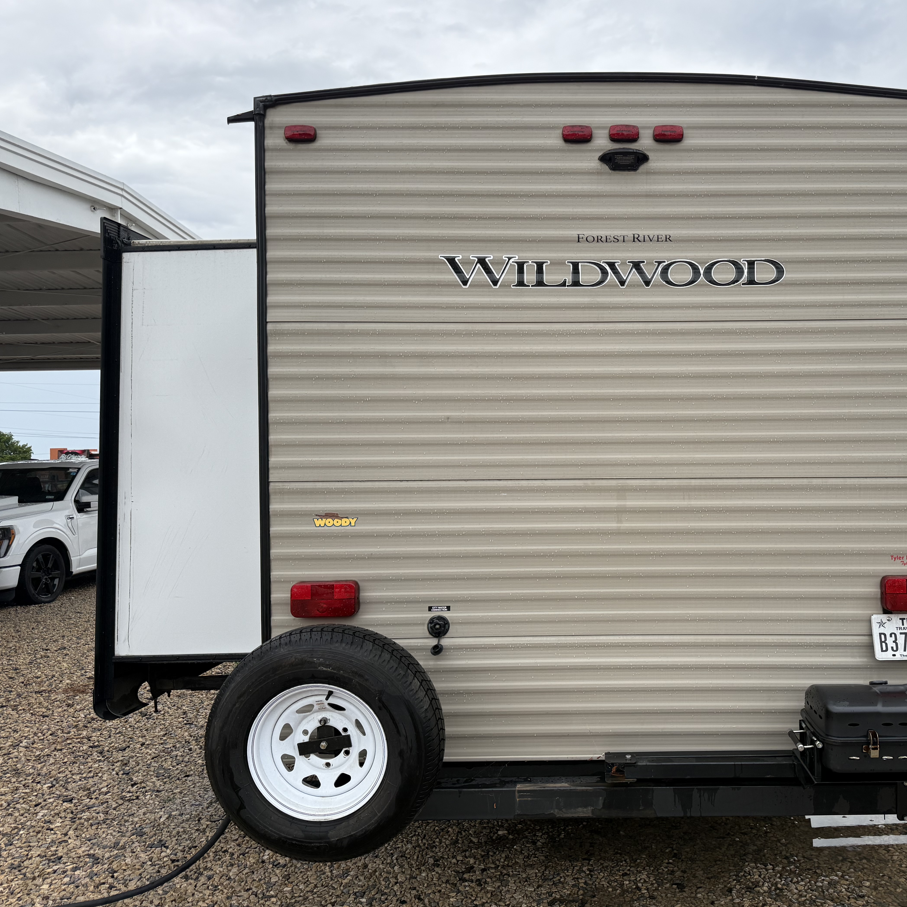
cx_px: 619
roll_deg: +0.6
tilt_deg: +0.1
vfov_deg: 55.6
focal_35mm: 29
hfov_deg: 54.3
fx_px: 860
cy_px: 451
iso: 100
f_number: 1.78
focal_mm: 6.76
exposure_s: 1/1271
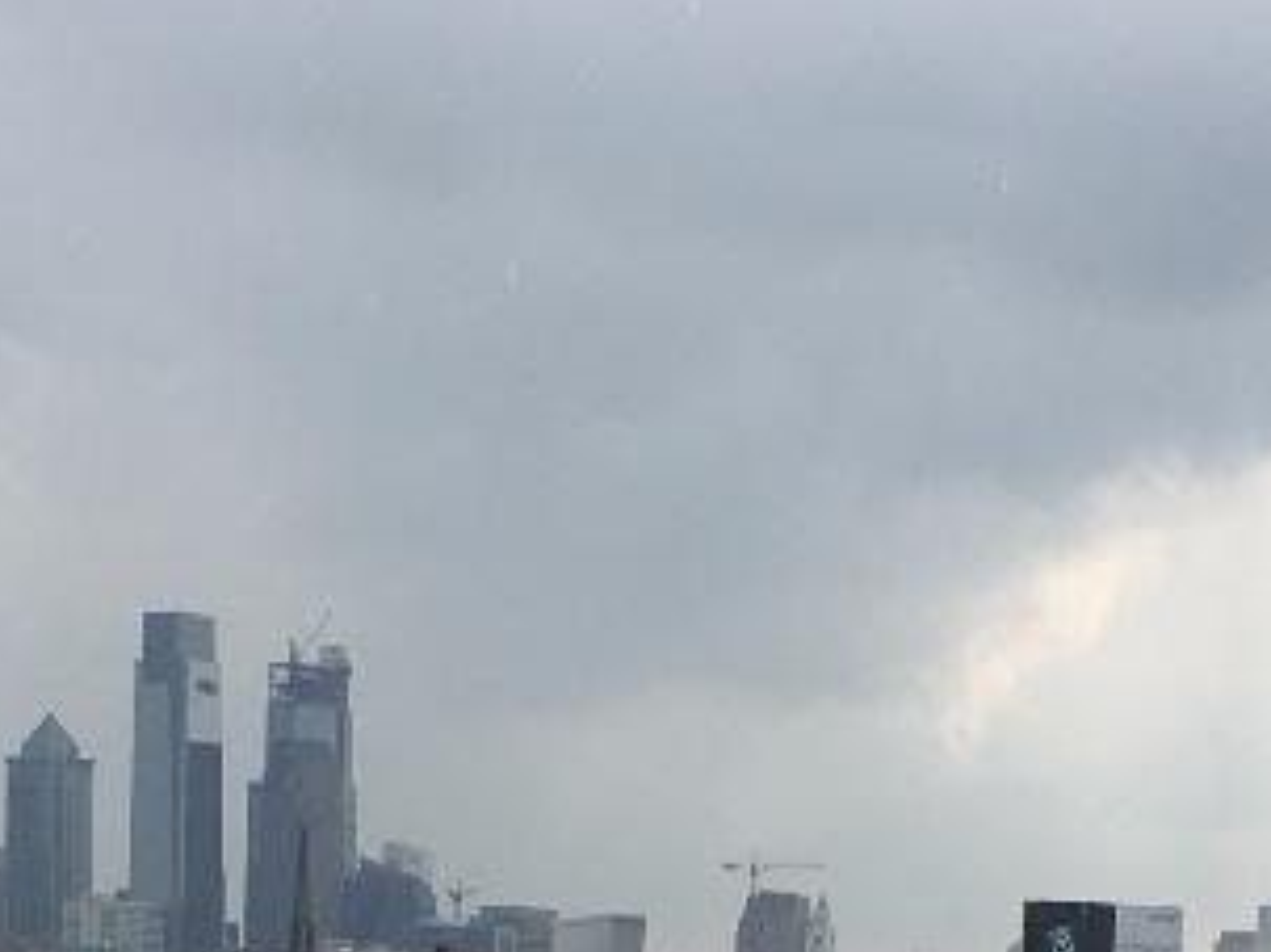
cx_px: 436
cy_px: 1619
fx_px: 5065
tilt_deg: -5.1
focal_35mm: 138
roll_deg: -1.1
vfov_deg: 10.2
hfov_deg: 14.3
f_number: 2.2
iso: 25
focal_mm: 4.15
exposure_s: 1/1166
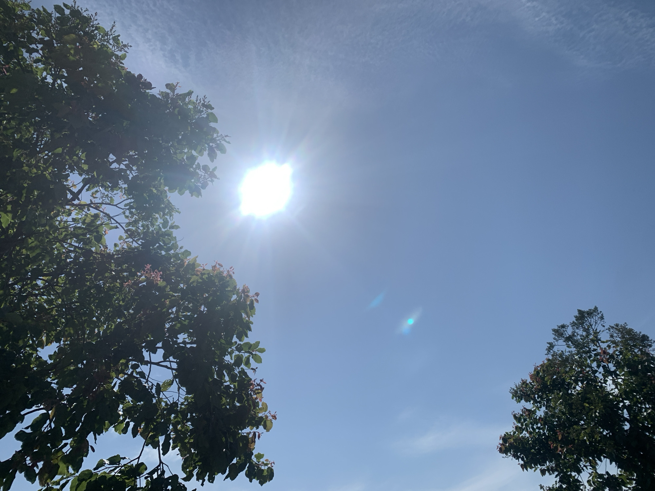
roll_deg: +6.1
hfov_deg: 67.3
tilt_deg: +34.2
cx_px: 328
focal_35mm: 26
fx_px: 492
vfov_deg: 53.1
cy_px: 246
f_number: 1.8
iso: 25
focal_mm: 4.25
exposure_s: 1/11765
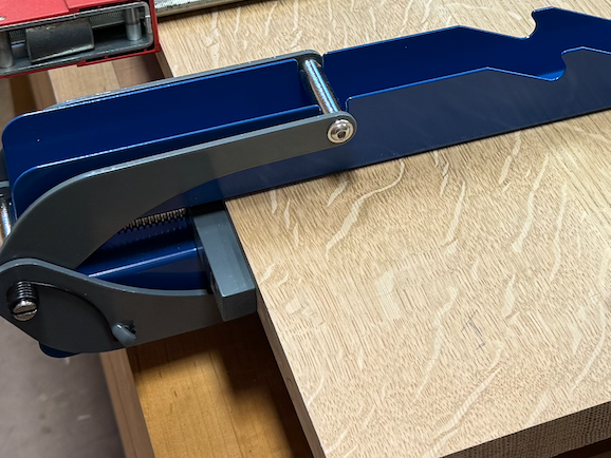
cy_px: -44
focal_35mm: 85
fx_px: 1501
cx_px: 563
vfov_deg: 16.8
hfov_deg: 22.4
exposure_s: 1/120
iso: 80
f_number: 1.78
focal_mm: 6.76
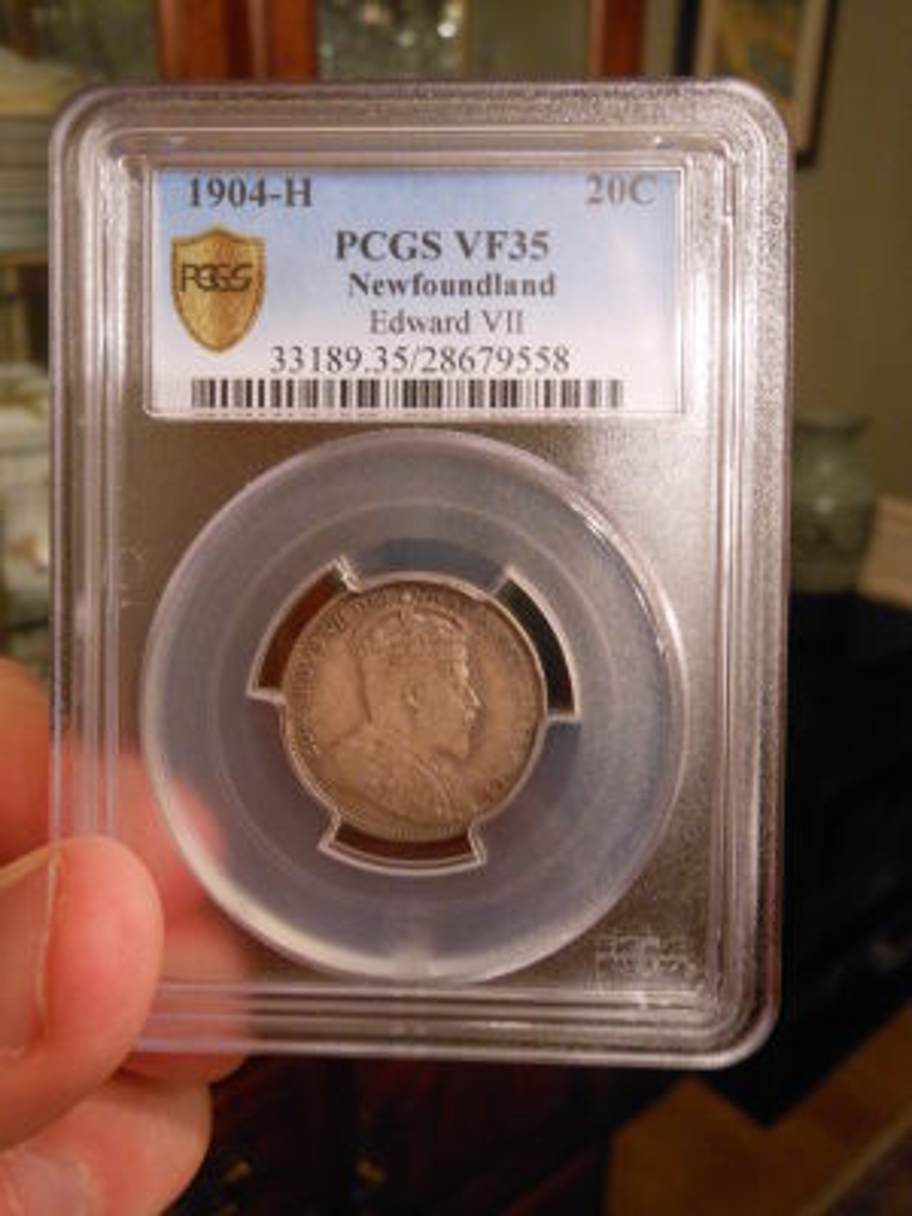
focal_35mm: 33
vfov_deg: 55.4
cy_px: 608
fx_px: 1159
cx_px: 456
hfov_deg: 42.9
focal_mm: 5.9
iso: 400
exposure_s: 1/15
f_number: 4
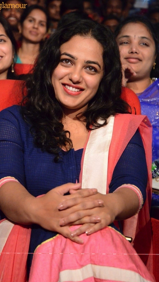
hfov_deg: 9.1
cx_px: 66
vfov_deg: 16.1
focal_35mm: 134
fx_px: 1001
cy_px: 141
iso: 8000
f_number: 5.6
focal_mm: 85
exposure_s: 1/125
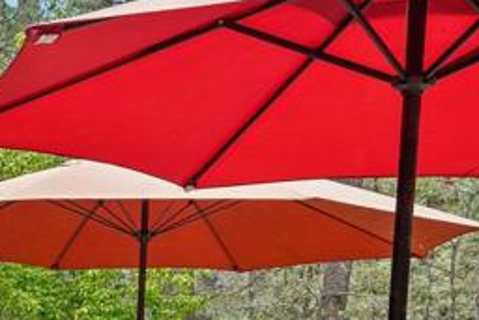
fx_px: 905
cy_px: 318
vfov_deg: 19.5
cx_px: -268
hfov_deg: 23.0
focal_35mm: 68
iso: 125
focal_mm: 17
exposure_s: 1/30
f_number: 8
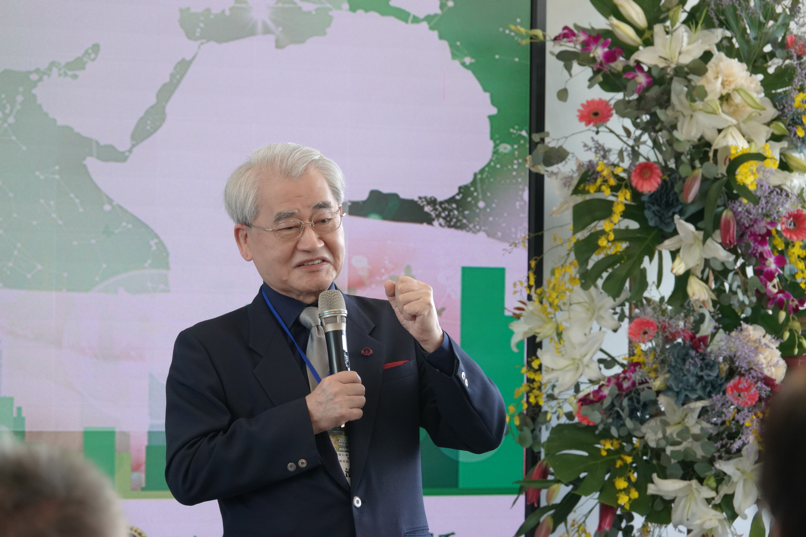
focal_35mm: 207
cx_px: 403
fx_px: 4634
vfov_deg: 6.6
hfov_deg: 9.9
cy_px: 268
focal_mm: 75.77
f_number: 4
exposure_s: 1/160
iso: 800
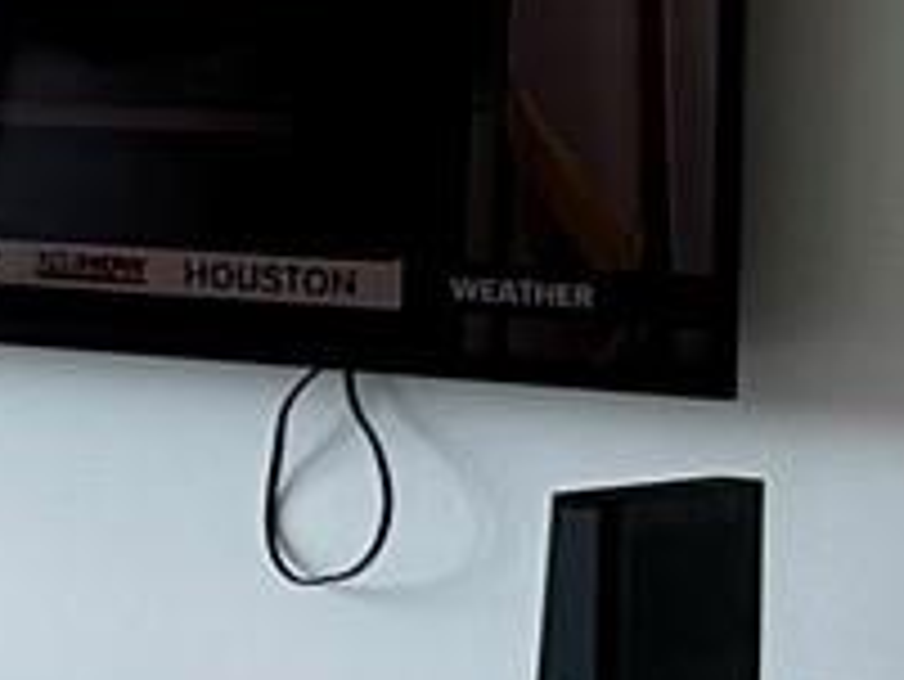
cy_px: 342
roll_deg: +0.1
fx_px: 4991
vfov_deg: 7.8
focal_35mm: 191
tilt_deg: -6.1
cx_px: -2406
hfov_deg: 7.8
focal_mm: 6.86
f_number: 1.78
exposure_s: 1/379
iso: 80
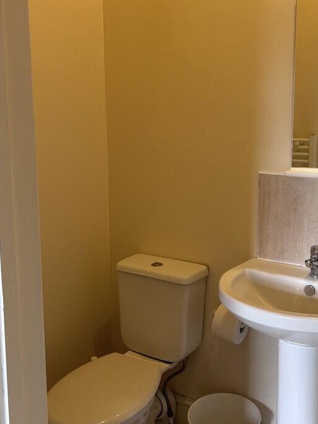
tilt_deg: -8.0
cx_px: 203
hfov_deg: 36.5
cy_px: 180
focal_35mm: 39
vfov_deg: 47.7
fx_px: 478
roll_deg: +0.2
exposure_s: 1/121
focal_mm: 5.7
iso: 125
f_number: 1.5
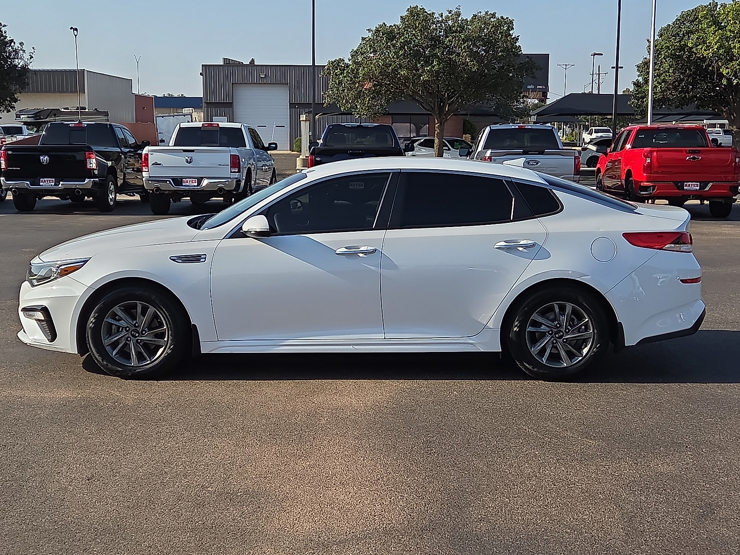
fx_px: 1026
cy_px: 278
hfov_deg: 39.7
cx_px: 370
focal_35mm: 48
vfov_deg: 30.3
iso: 25
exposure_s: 1/1429
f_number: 1.8
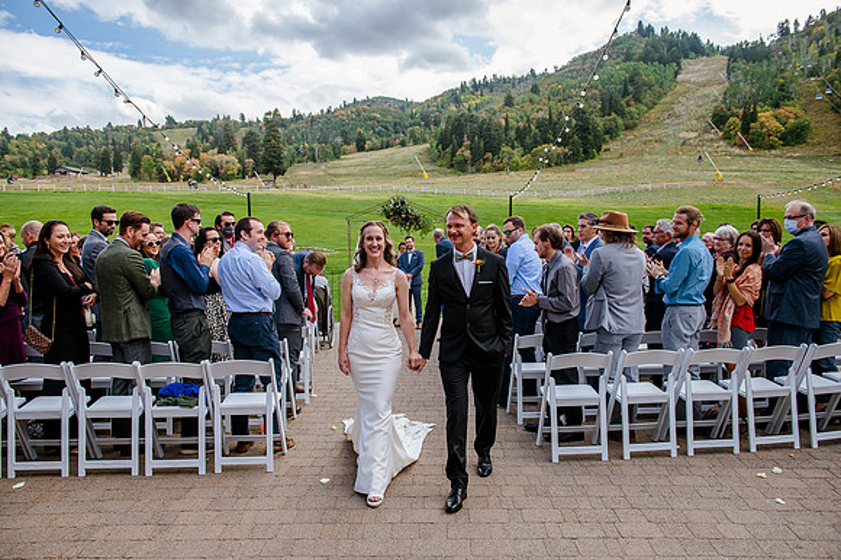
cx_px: 420
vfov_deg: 49.5
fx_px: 607
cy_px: 280
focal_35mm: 26
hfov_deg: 69.4
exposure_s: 1/640
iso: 250
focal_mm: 26
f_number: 4
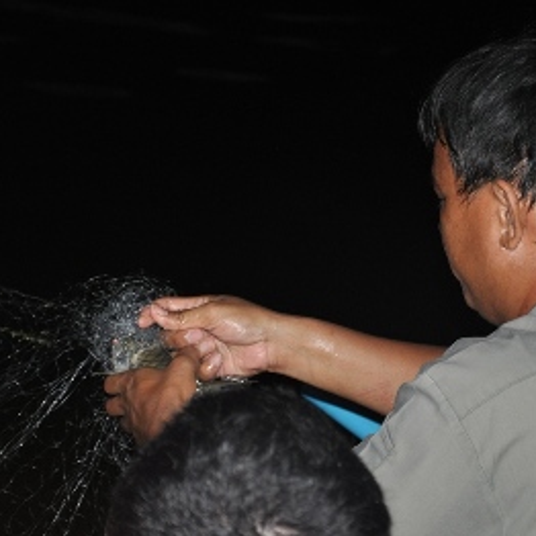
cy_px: 255
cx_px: 308
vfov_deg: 12.0
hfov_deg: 12.0
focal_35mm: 146
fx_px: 2558
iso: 800
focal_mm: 70
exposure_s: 1/60
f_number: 5.3
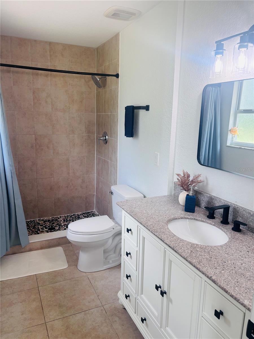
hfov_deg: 53.1
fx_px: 254
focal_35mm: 26
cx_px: 127
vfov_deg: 67.3
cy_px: 170
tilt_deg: -11.0
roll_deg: -1.6
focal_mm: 5.96
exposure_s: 1/120
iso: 64
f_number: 1.6
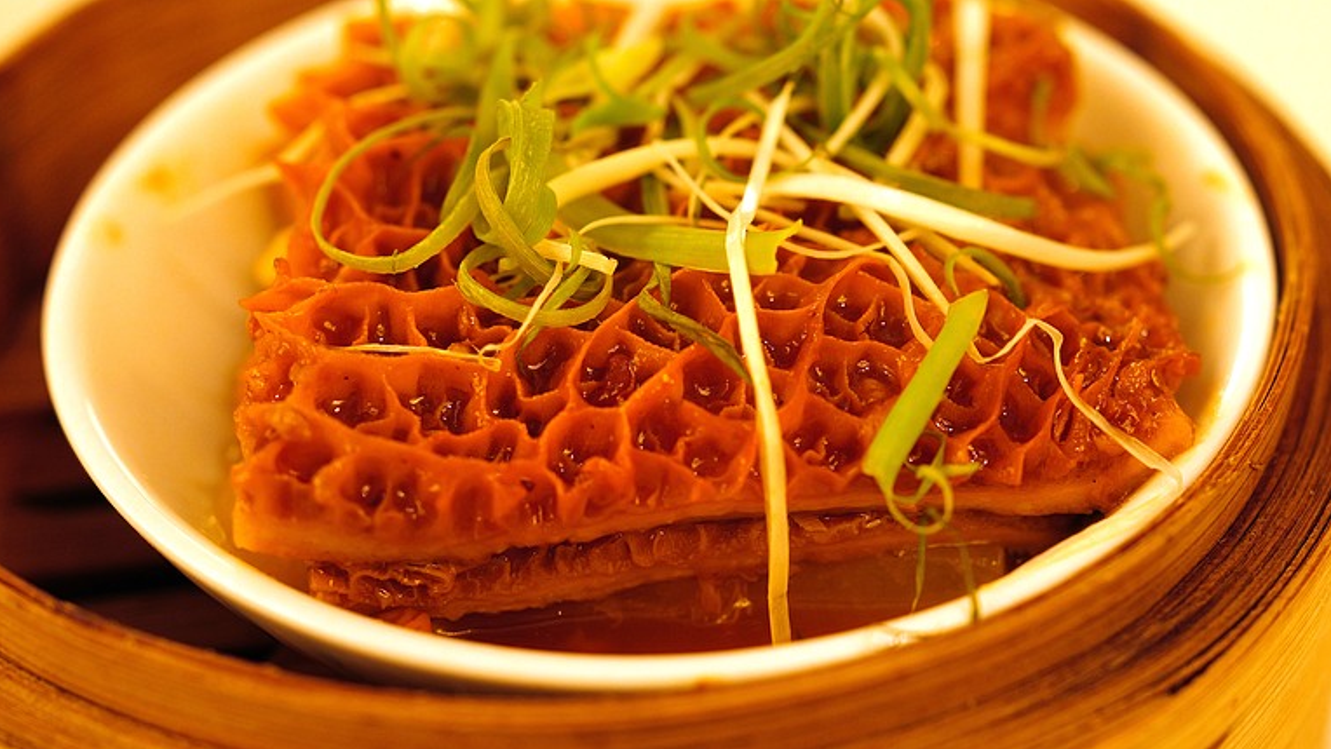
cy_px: 340
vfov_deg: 26.0
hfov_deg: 44.6
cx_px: 660
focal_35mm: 46
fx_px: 1624
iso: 1000
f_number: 4
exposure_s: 1/80
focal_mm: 43
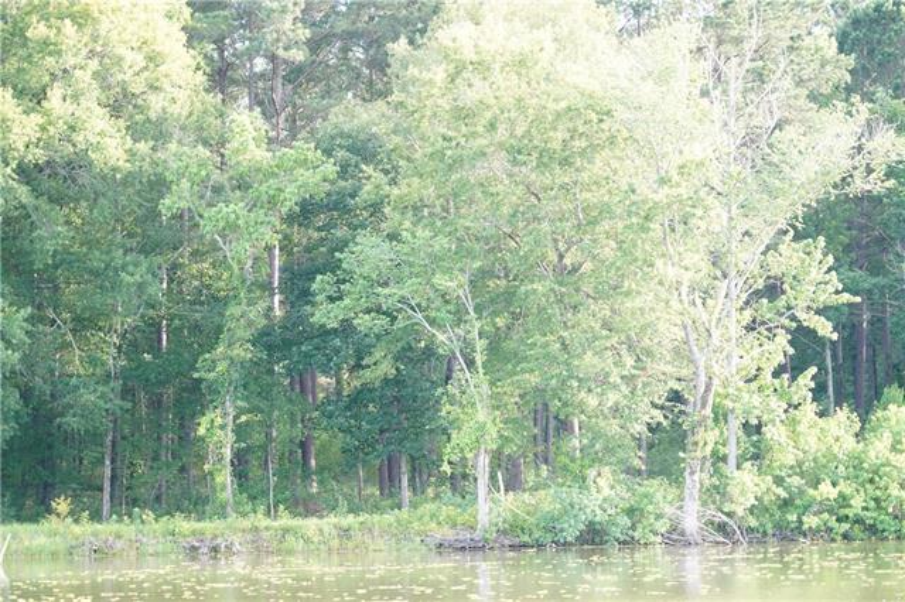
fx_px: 3115
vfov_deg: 11.0
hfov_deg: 16.5
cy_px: 301
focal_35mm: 124
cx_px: 452
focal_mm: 124
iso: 1250
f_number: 6.3
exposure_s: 1/125
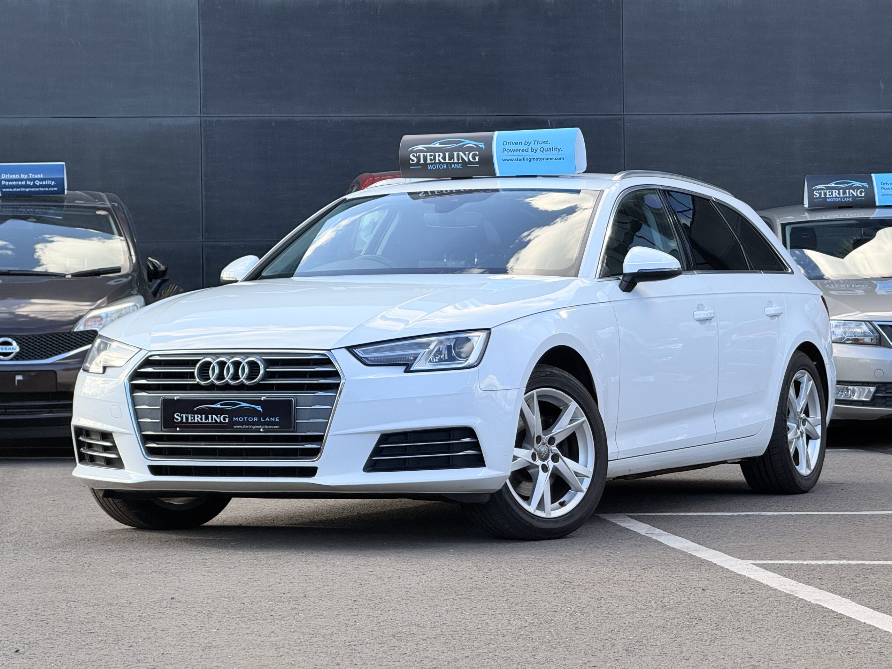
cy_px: 334
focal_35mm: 120
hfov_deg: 16.4
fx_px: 3092
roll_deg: +0.1
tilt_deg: +0.0
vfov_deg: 12.3
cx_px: 446
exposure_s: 1/473
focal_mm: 15.66
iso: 64
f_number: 2.8
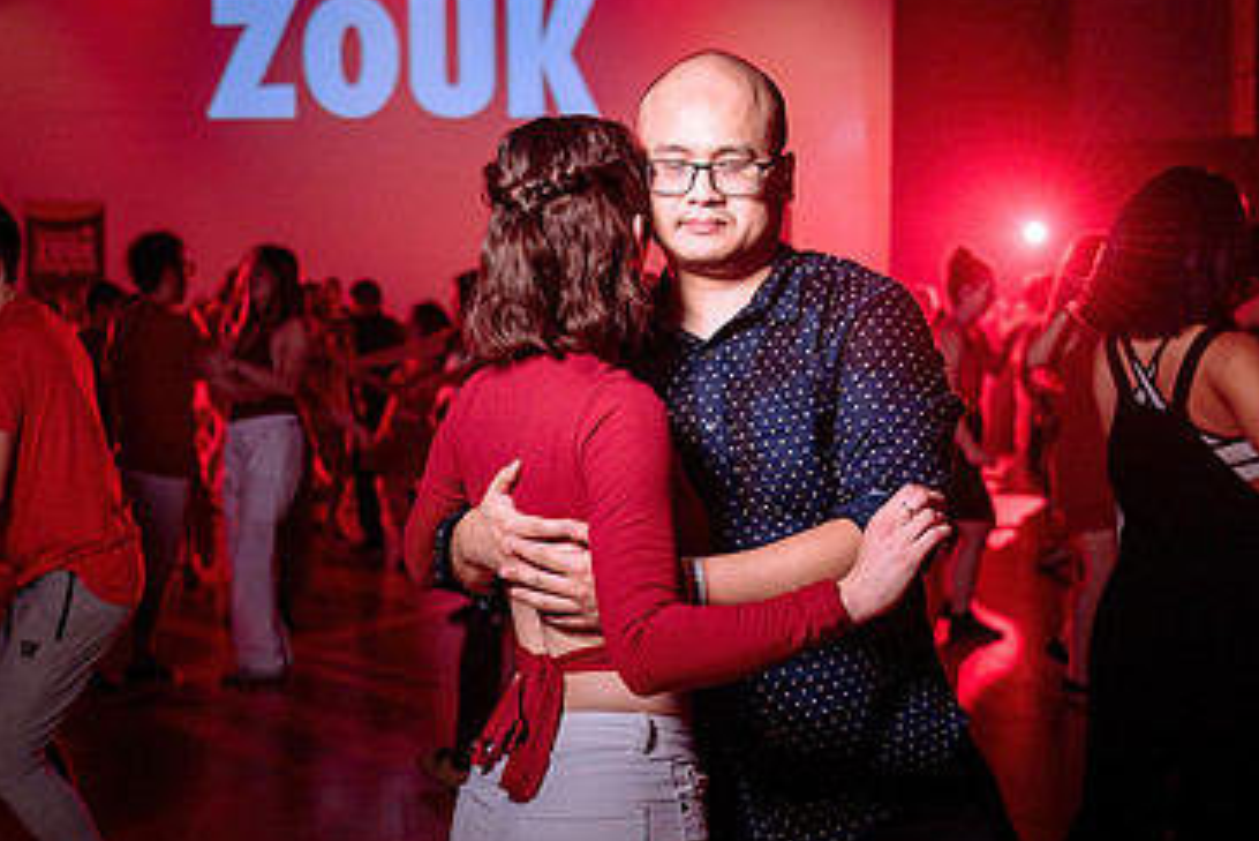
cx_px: 608
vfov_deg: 21.3
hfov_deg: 31.4
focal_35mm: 64
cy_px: 432
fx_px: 2239
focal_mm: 34
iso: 1000
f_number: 2.8
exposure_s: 1/60
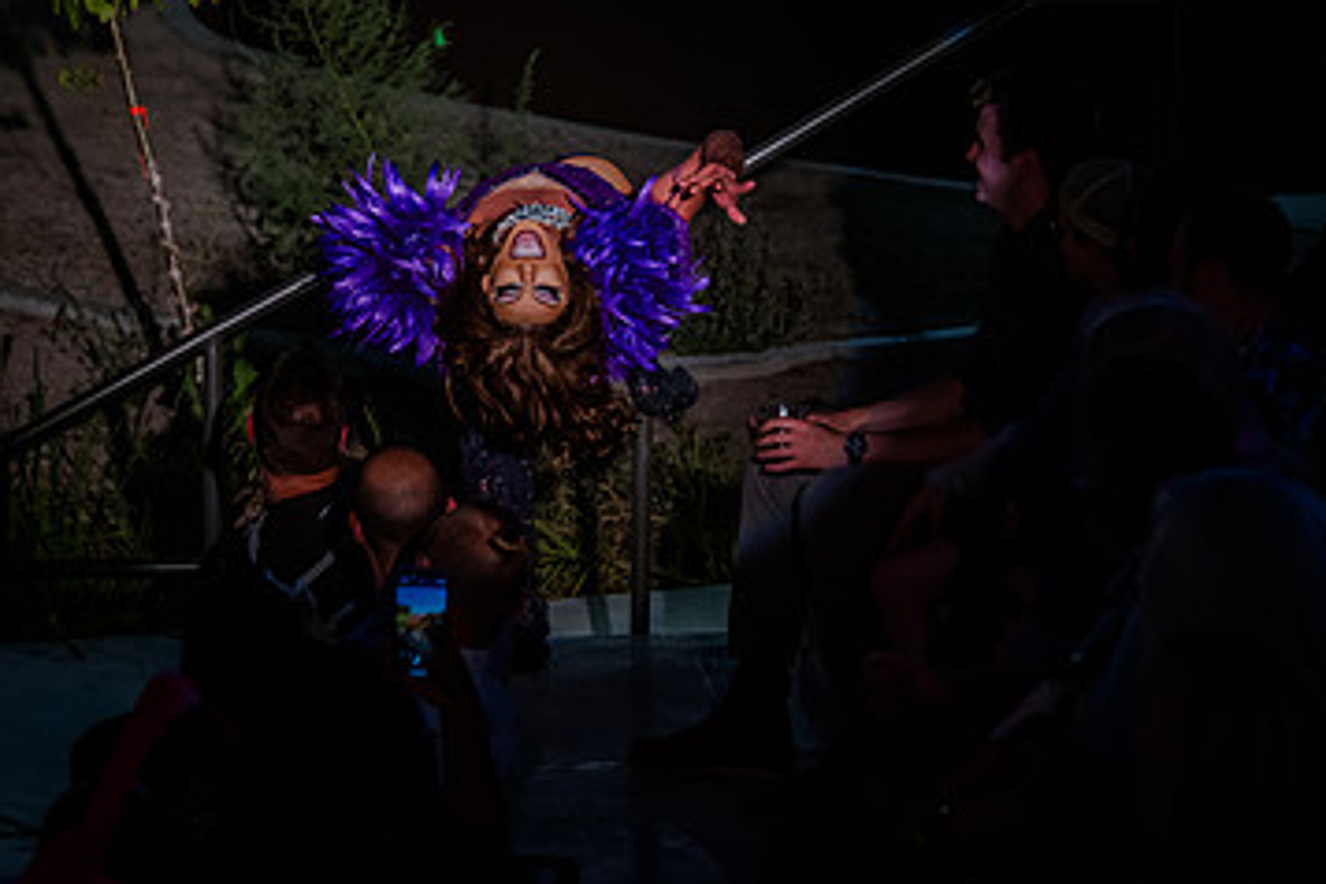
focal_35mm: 156
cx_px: 728
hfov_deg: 13.2
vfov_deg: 8.8
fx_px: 5746
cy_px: 440
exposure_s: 1/200
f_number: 4
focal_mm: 86
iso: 2000
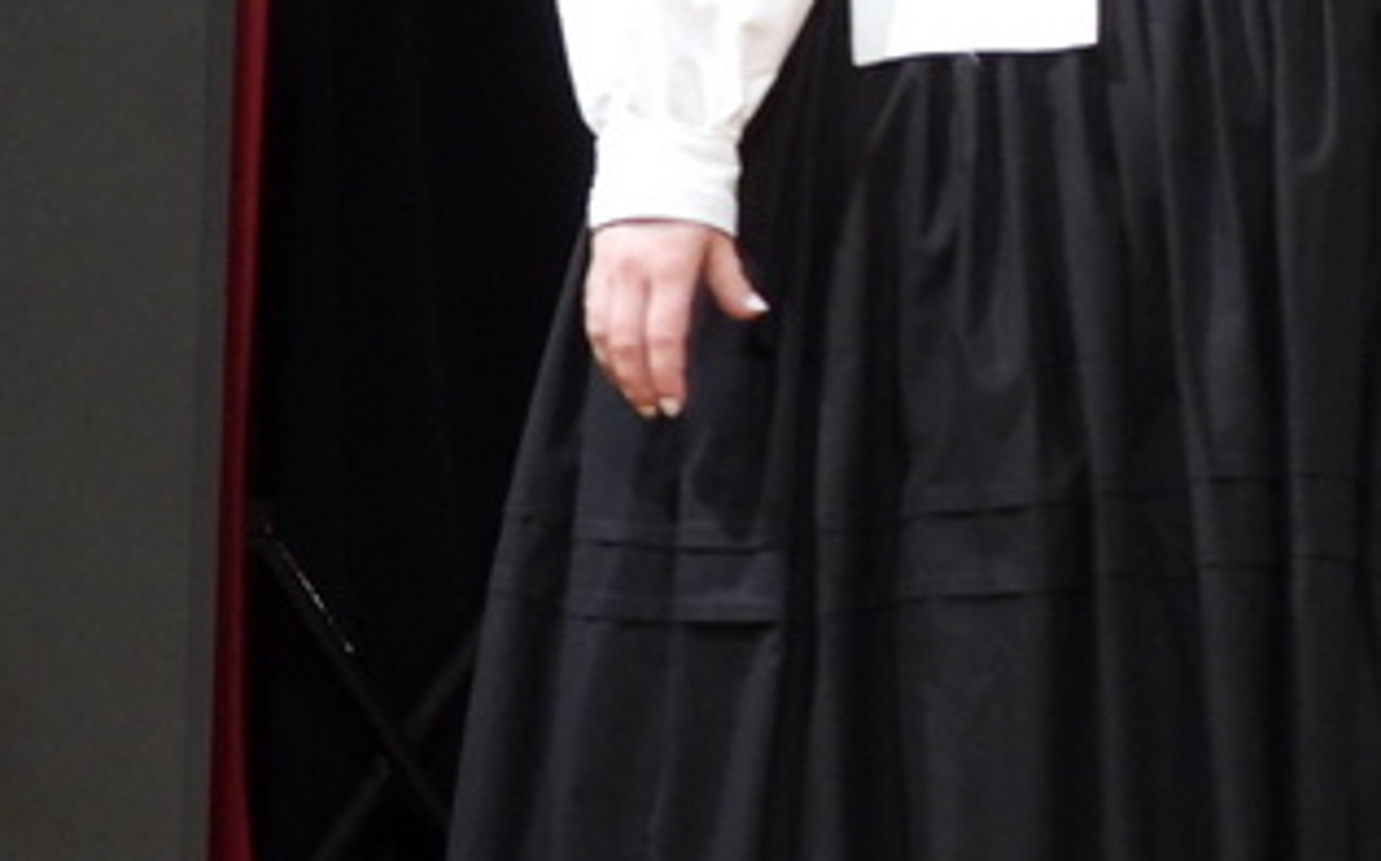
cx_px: 2163
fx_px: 9854
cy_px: -358
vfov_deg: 5.0
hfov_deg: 7.8
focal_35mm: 262
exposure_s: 1/25
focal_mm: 11.7
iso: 400
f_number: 3.5
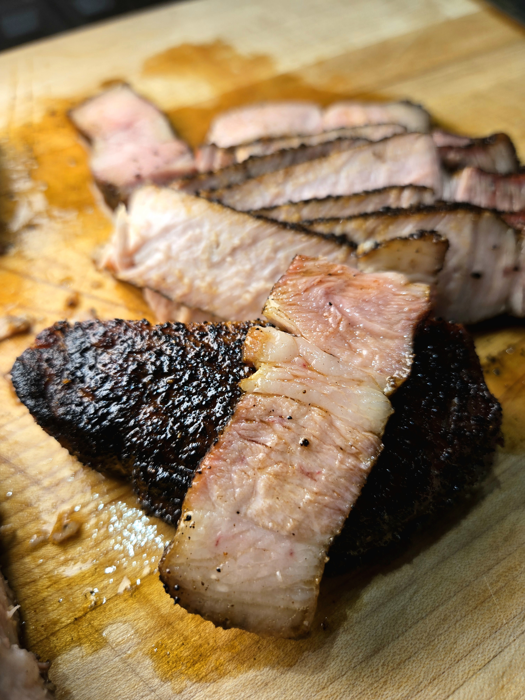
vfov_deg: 73.9
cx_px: 262
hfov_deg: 58.9
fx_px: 465
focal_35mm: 23
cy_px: 350
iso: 40
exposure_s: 1/69.4
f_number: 1.8
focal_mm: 5.4
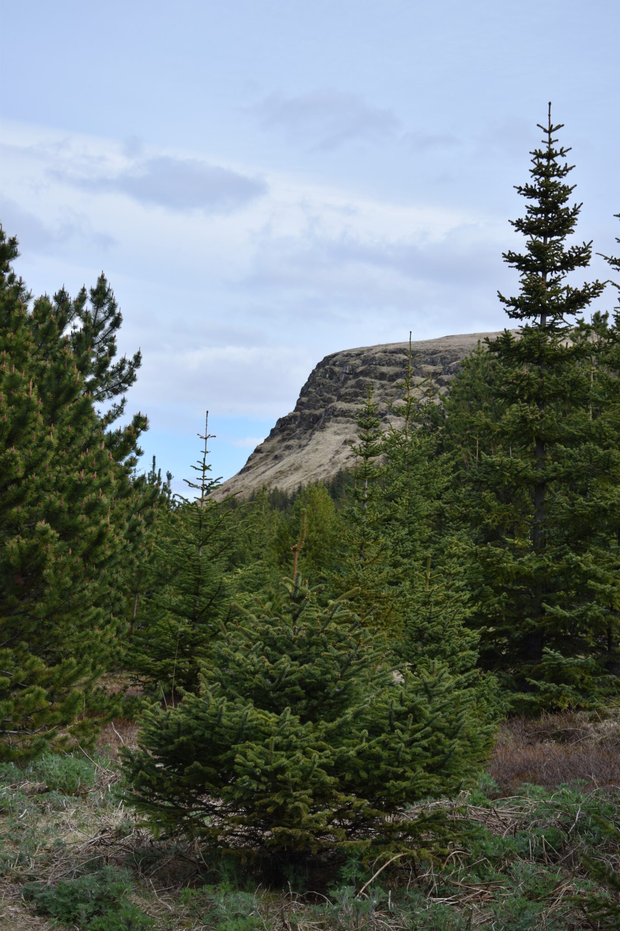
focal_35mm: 82
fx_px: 2131
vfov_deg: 24.6
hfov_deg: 16.6
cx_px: 310
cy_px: 466
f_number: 5.6
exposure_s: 1/500
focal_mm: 55
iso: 100
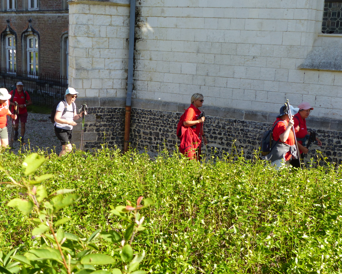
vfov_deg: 34.1
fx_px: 445
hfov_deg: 42.0
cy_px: 136
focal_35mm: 44
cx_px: 166
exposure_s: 1/320
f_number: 4
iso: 100
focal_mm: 7.6
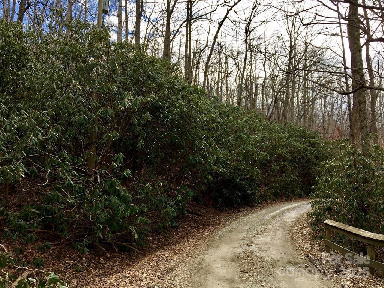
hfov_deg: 61.7
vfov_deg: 48.2
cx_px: 192
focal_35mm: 29
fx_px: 322
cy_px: 144
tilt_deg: +8.7
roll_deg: +1.2
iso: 25
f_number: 2.2
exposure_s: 1/591
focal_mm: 4.15
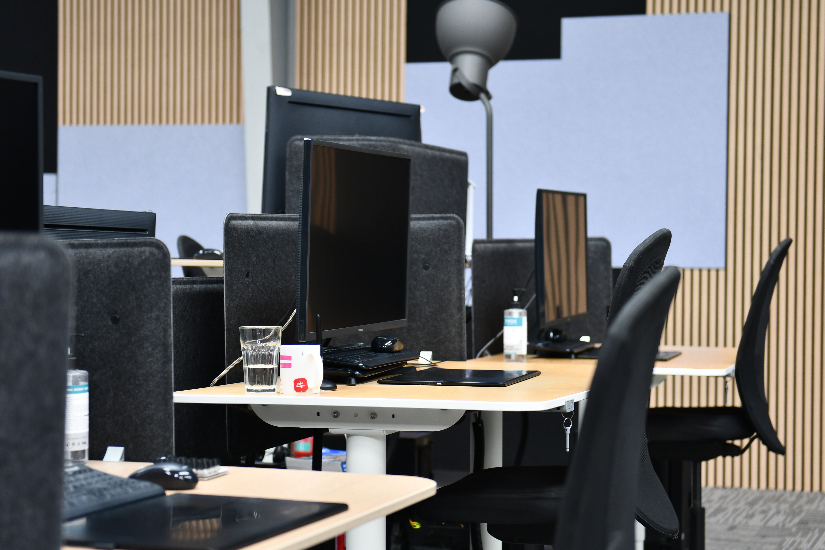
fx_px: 1787
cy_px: 275
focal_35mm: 78
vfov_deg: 17.5
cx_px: 412
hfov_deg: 26.0
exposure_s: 1/250
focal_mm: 52
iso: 400
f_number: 3.2
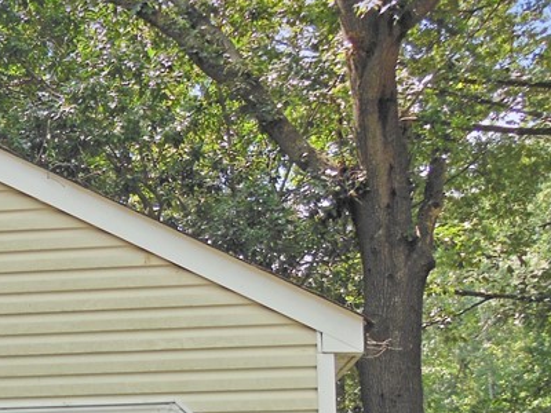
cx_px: -81
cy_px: 483
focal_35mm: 87
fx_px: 1385
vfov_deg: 16.3
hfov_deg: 21.2
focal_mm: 6
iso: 125
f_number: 3.9
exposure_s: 1/250
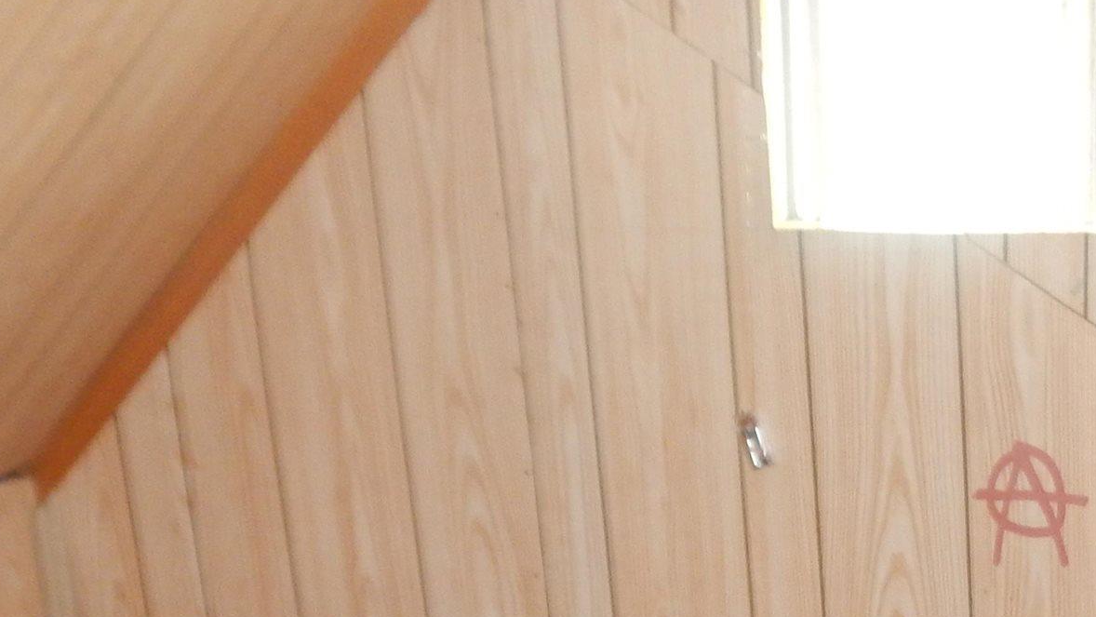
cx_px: 968
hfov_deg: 28.7
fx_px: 2064
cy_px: 733
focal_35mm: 71
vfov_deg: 16.3
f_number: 3.7
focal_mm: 4.5
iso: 280
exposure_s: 1/30
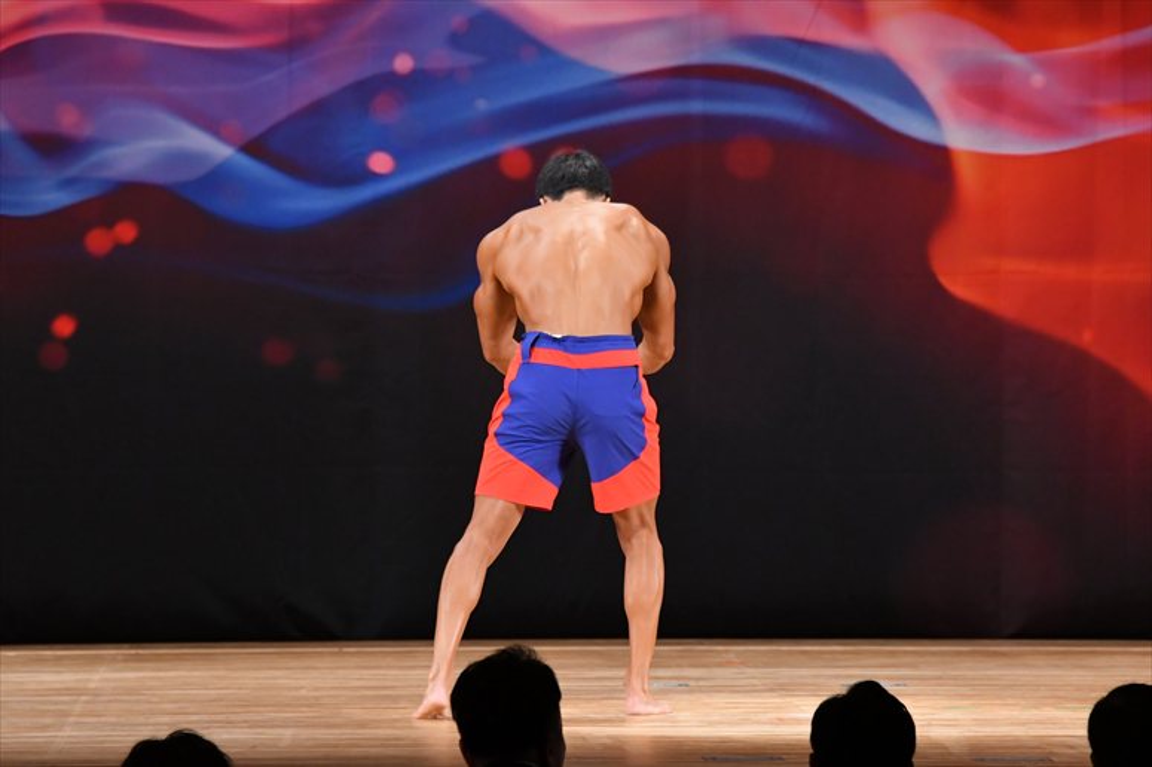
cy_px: 384
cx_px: 576
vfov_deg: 5.4
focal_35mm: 255
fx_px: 8156
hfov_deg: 8.1
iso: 3200
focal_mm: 170
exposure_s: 1/400
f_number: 5.6
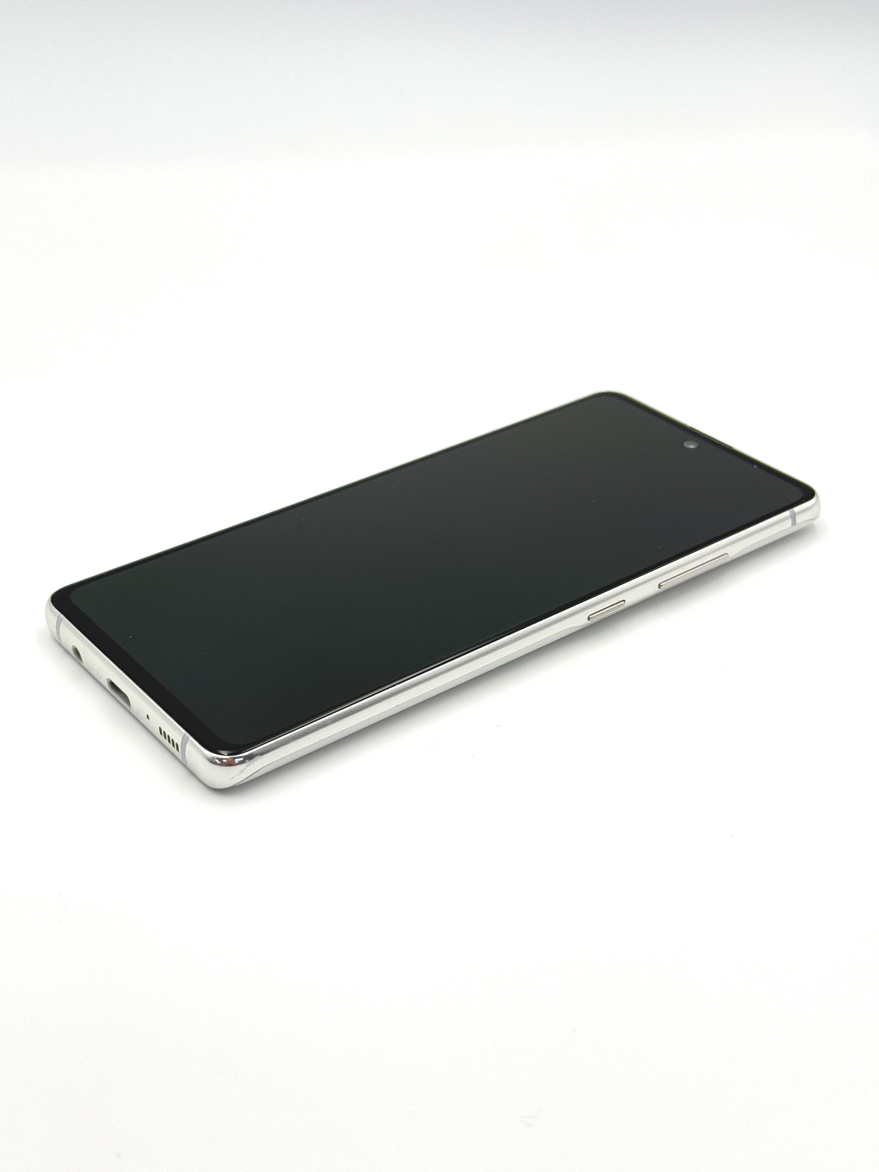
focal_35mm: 48
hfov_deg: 30.3
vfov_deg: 39.7
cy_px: 586
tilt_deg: -32.0
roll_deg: +0.3
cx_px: 440
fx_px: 1625
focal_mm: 6.76
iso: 64
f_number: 1.78
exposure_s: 1/454
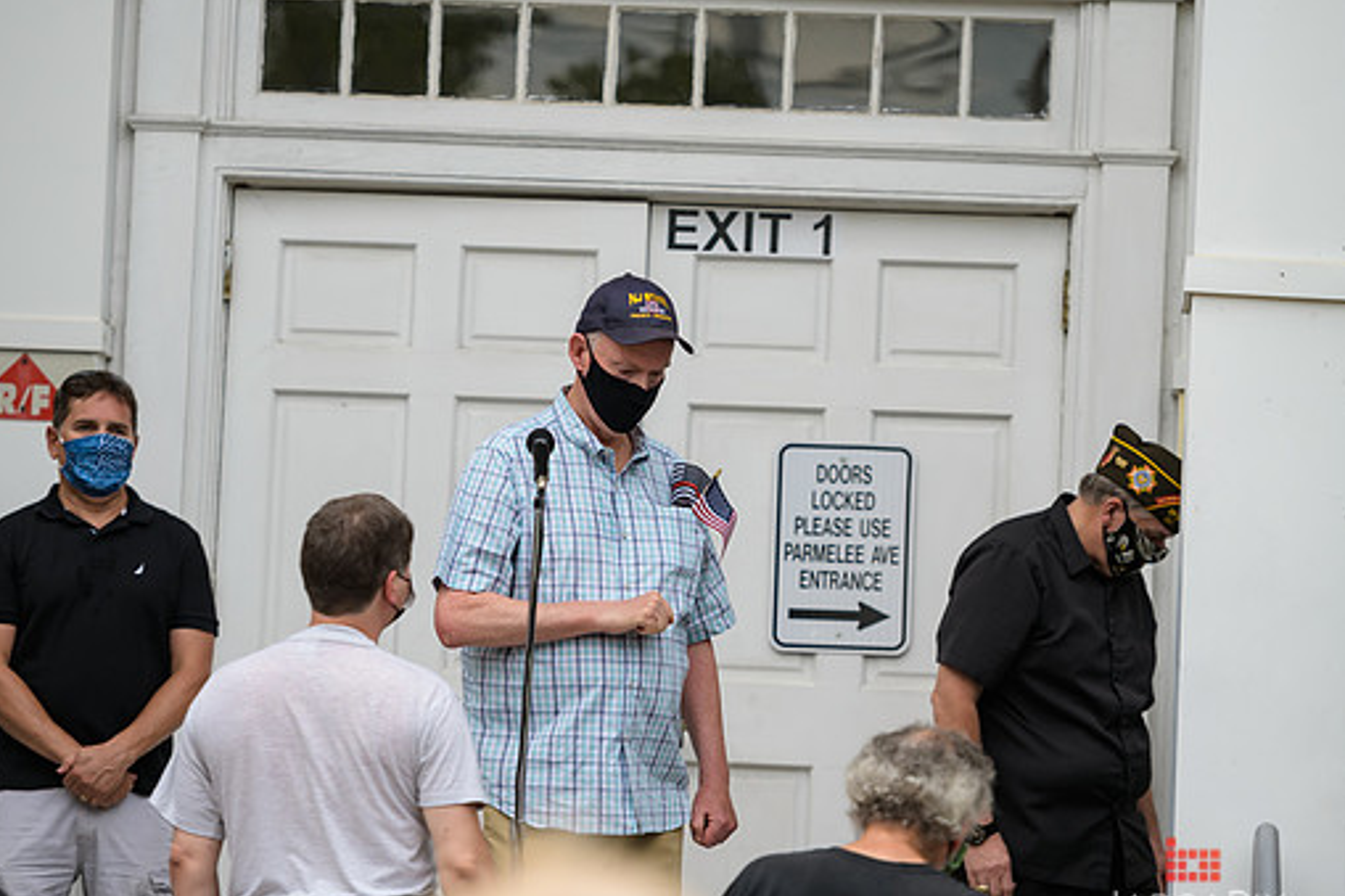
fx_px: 6386
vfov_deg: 8.0
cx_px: 587
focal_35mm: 171
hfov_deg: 12.0
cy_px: 464
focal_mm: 150
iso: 200
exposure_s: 1/200
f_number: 3.2
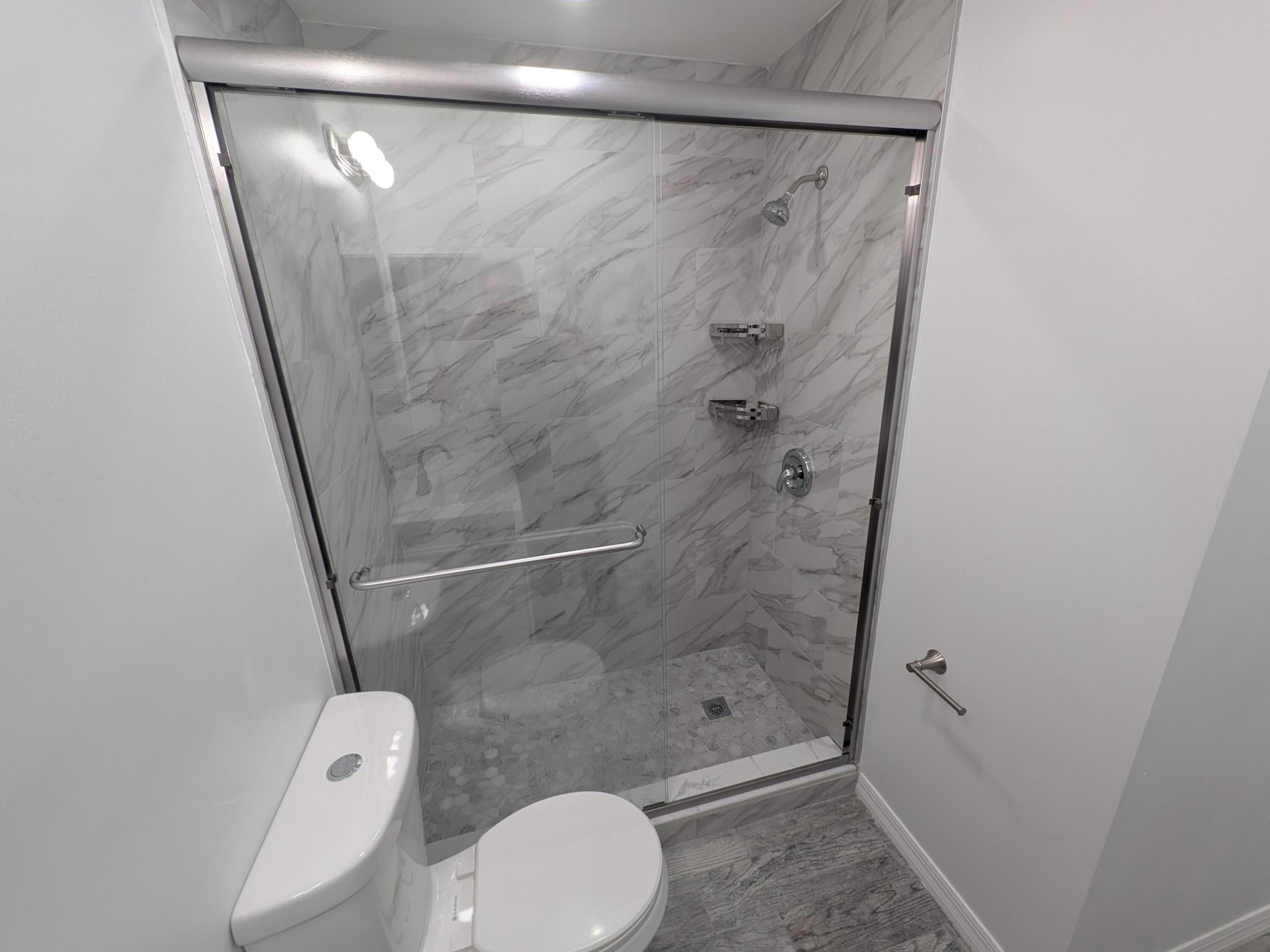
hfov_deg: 106.2
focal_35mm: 13
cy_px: 476
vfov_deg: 89.9
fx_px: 477
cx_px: 635
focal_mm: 1.54
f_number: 2.2
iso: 50
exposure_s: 1/40
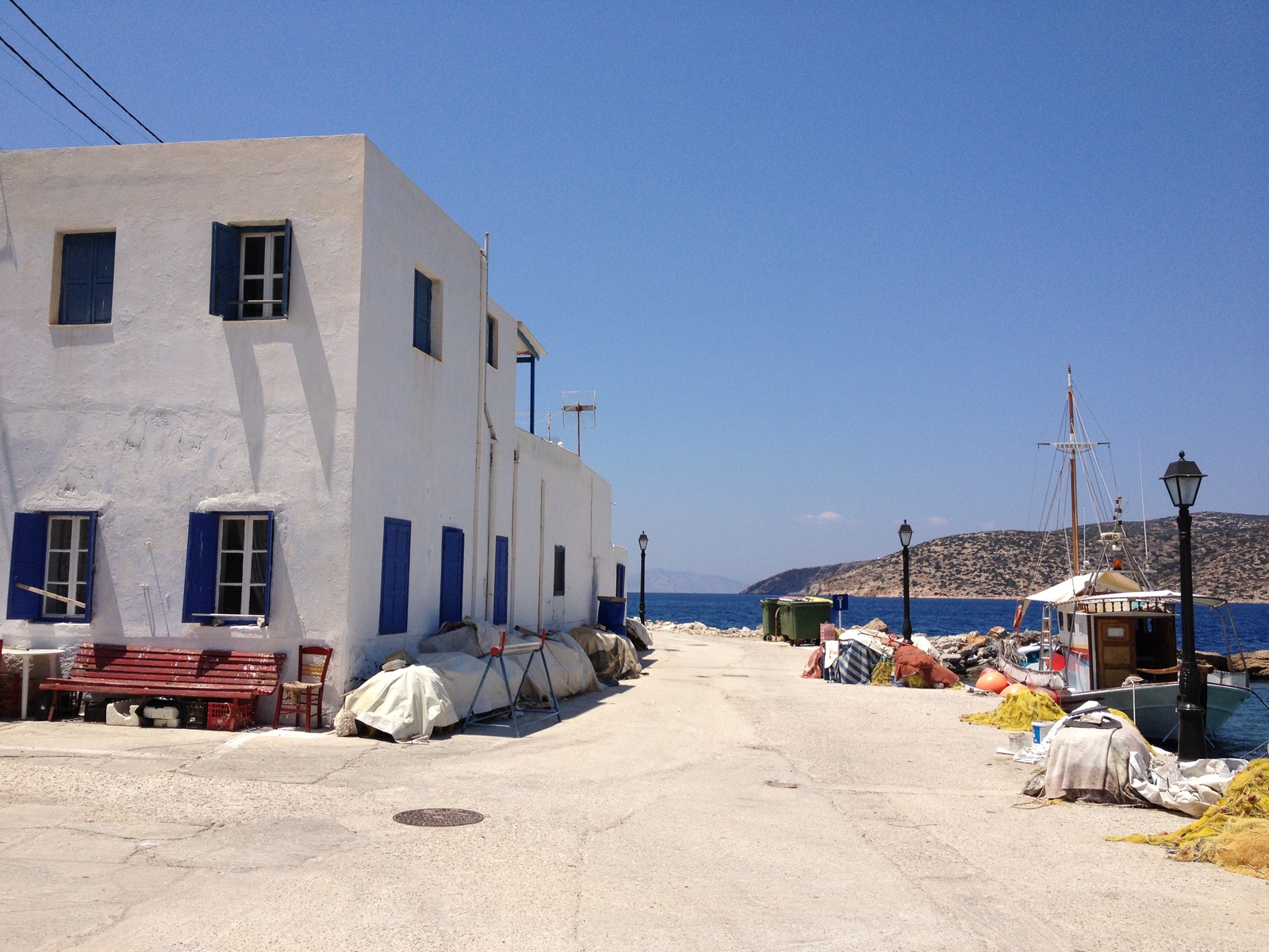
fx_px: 1283
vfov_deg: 40.7
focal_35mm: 35
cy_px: 476
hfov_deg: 52.6
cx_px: 634
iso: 50
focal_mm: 4.28
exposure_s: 1/3247
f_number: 2.4
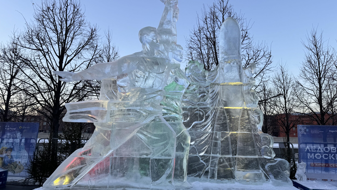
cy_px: 93
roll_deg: -1.5
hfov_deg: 69.9
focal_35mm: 27
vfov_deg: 42.9
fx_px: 241
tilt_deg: +9.4
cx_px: 170
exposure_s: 1/506
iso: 80
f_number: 1.78
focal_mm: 6.86
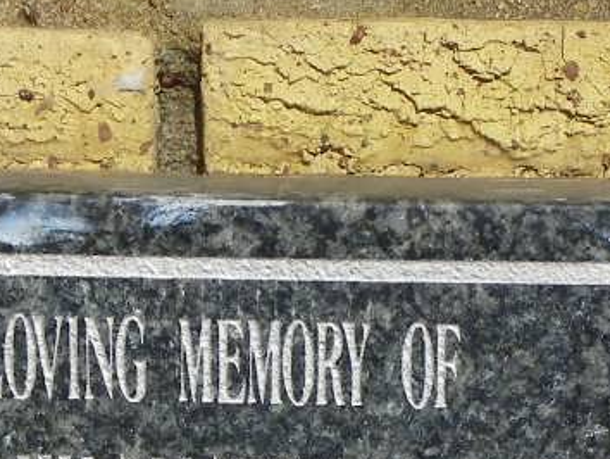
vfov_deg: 5.4
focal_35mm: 271
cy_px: 706
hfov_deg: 7.3
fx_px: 4779
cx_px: 360
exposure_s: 1/320
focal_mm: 14.2
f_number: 5.6
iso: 64
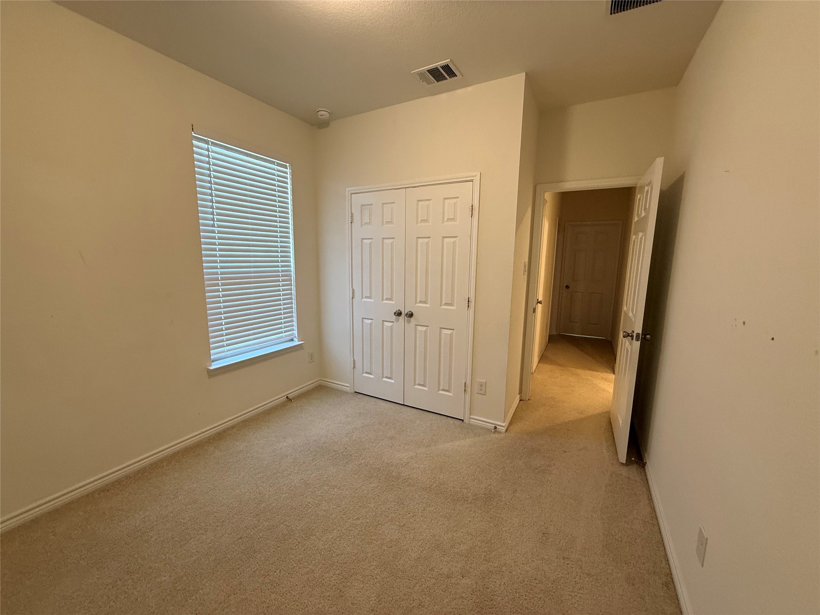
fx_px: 332
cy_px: 308
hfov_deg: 102.1
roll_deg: -0.8
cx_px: 410
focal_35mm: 14
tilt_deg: -8.2
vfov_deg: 85.7
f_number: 2.2
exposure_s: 1/60
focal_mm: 2.22
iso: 250
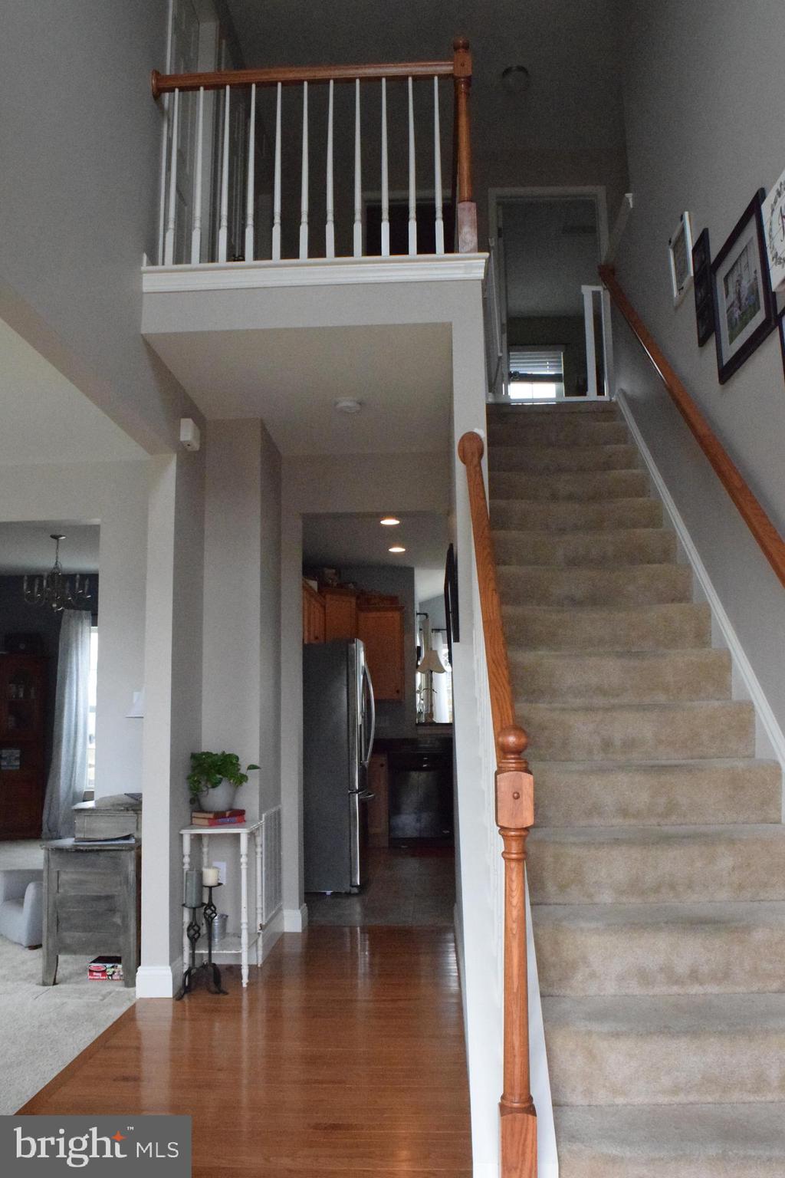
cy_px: 589
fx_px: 883
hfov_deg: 47.9
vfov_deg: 67.4
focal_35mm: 27
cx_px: 392
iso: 12800
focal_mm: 18
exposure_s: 1/400
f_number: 10
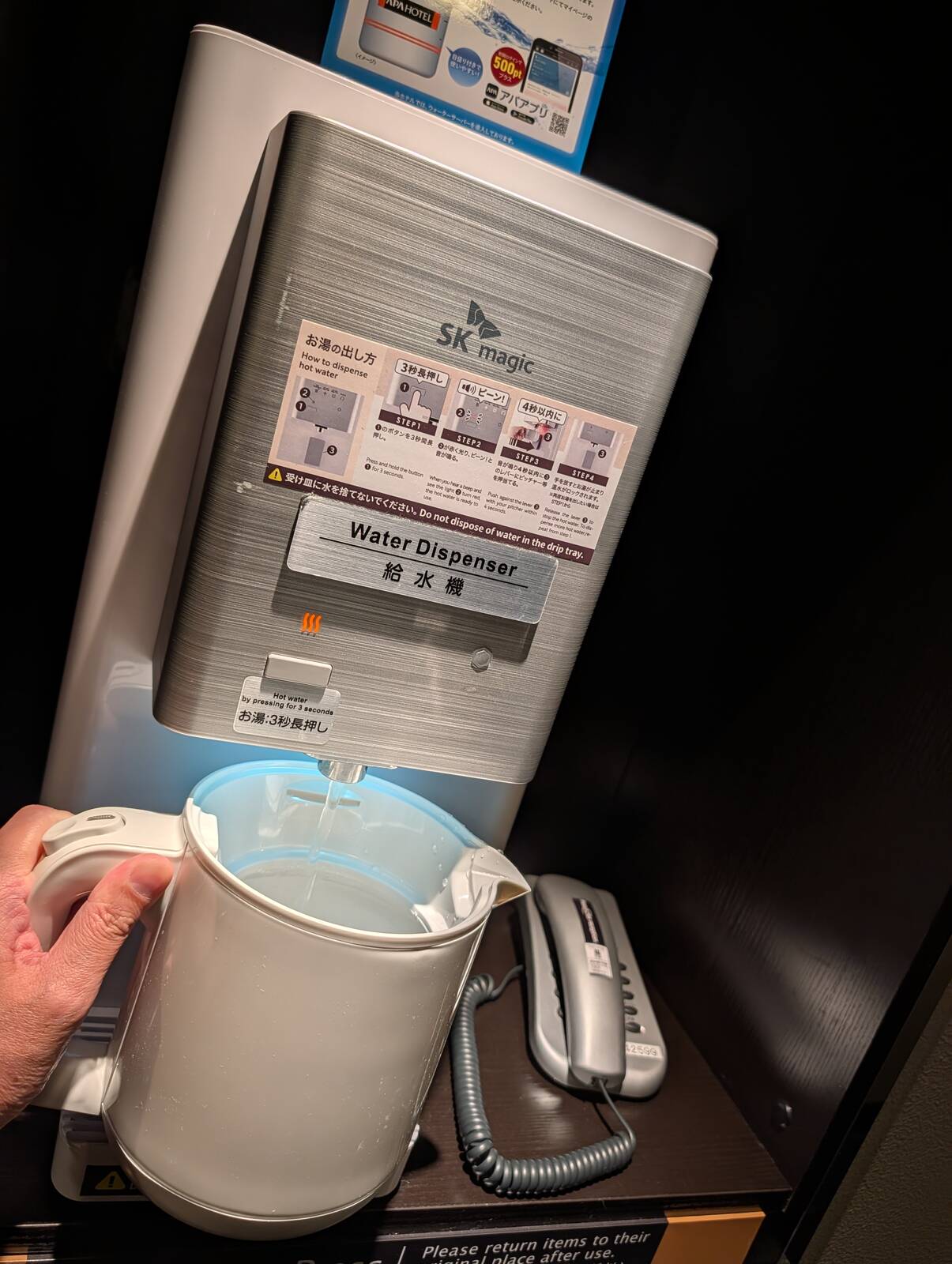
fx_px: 878
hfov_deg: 56.9
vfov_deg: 71.5
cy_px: 632
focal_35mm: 24
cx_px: 476
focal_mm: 6.9
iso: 24
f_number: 1.68
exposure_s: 1/181
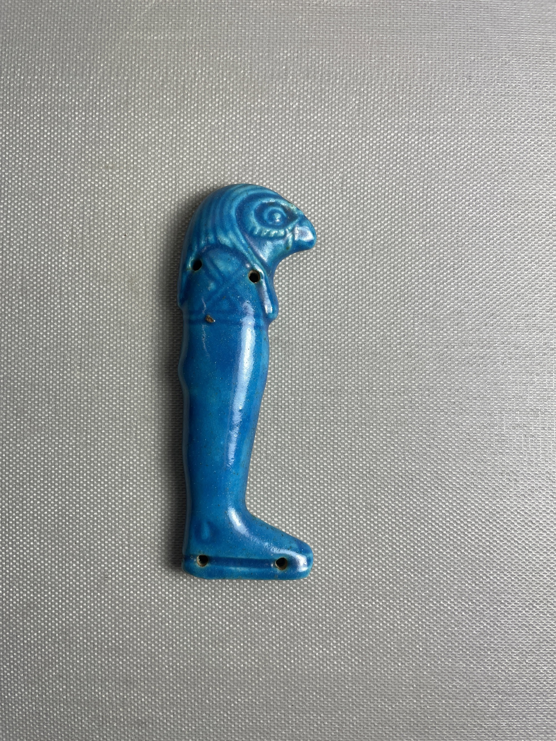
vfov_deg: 67.3
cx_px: 278
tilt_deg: -87.5
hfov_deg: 53.1
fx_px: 557
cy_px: 370
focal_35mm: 26
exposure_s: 1/254
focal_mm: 4.2
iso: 40
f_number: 1.6
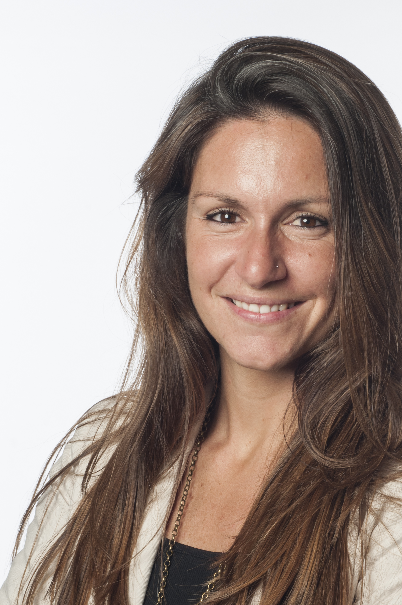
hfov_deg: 10.1
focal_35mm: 135
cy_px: 370
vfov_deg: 15.2
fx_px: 2267
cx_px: 248
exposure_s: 1/60
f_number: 16
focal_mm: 60
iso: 100
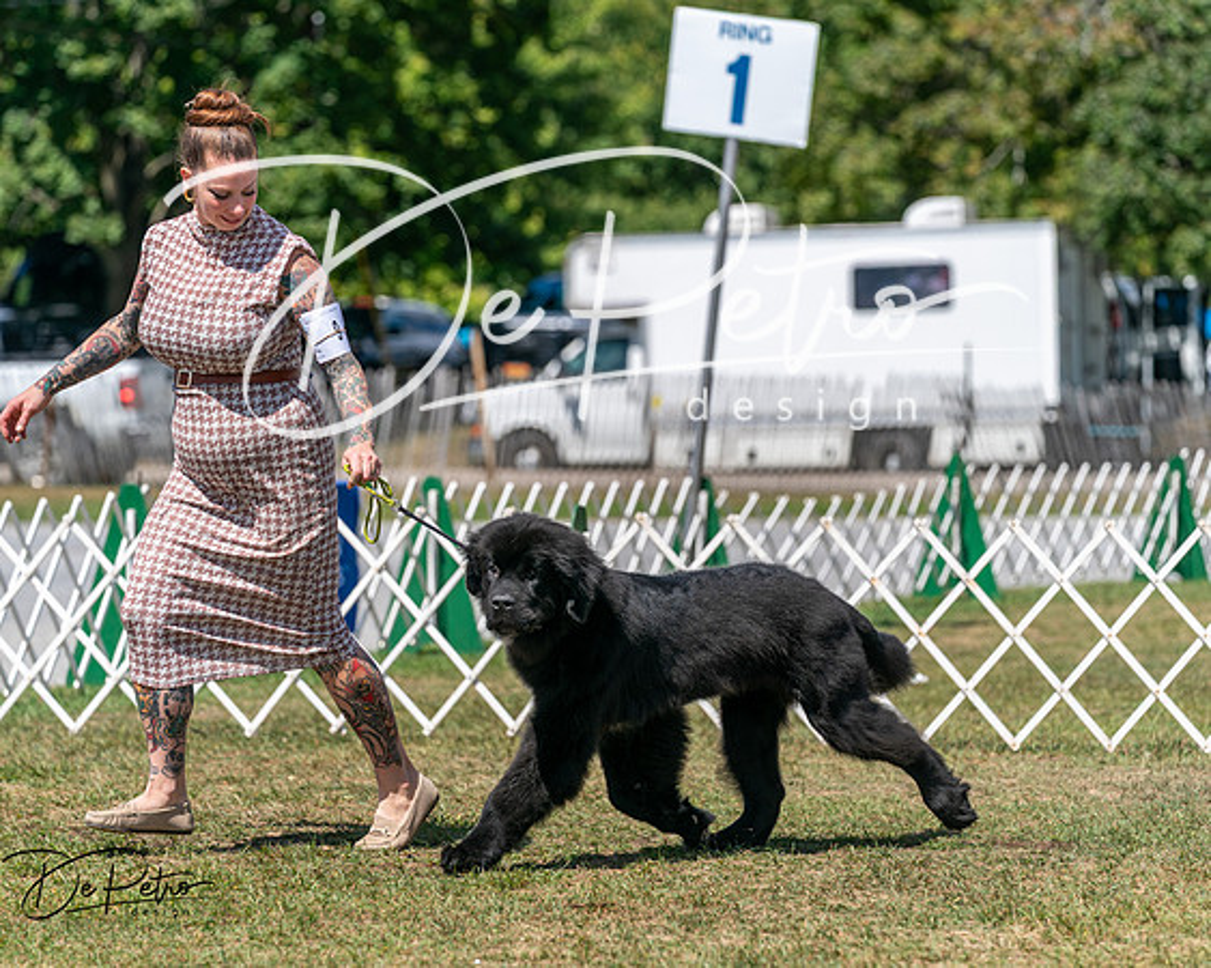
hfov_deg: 10.9
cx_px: 606
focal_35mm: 178
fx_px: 6375
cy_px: 484
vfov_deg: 8.7
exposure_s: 1/1600
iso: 160
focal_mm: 158
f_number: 4.5
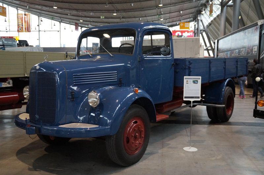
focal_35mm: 36
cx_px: 132
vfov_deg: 36.8
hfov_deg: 53.2
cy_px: 88
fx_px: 264
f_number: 4
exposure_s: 1/160
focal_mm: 24
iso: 2500
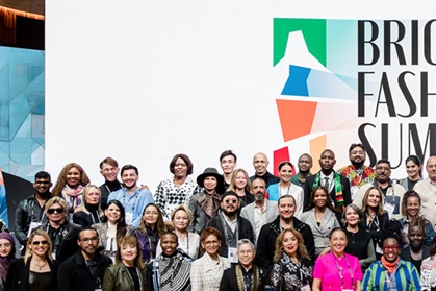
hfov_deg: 29.3
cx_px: 438
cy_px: 154
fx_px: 775
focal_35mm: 64
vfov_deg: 21.2
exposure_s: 1/160
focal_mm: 24
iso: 1600
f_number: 4
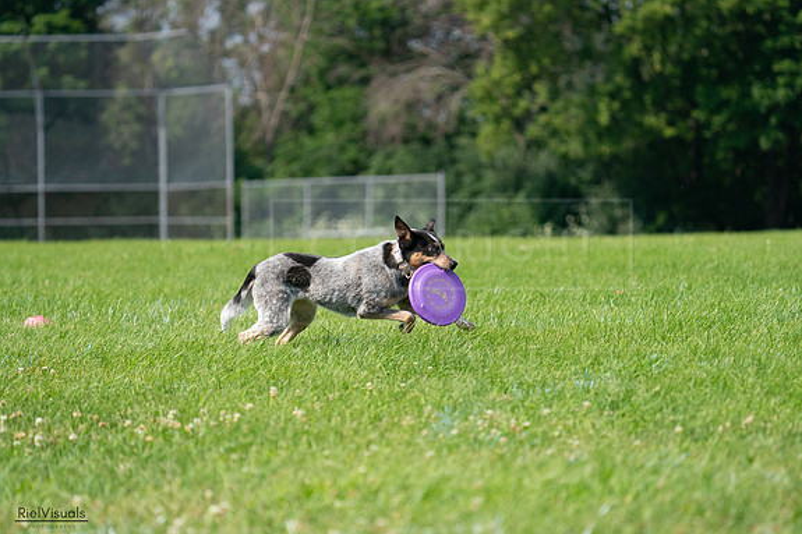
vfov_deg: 5.8
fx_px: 5256
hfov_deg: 8.7
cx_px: 403
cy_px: 268
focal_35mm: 236
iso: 1250
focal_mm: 234
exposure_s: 1/4000
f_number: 5.6
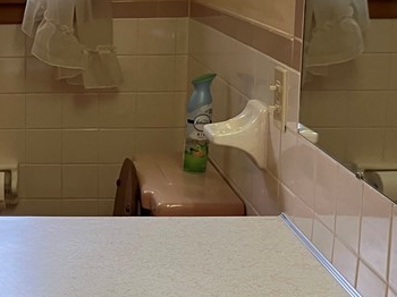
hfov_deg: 22.6
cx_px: -32
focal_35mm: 82
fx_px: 940
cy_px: 124
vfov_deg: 18.0
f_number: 1.8
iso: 100
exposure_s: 1/60
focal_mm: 3.99
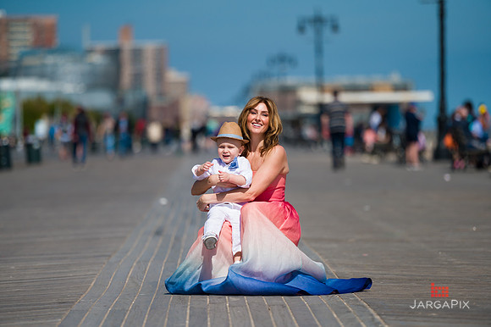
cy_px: 164
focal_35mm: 200
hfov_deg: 10.3
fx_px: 2726
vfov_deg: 6.9
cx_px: 246
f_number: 3.2
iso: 200
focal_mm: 200
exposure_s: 1/8000
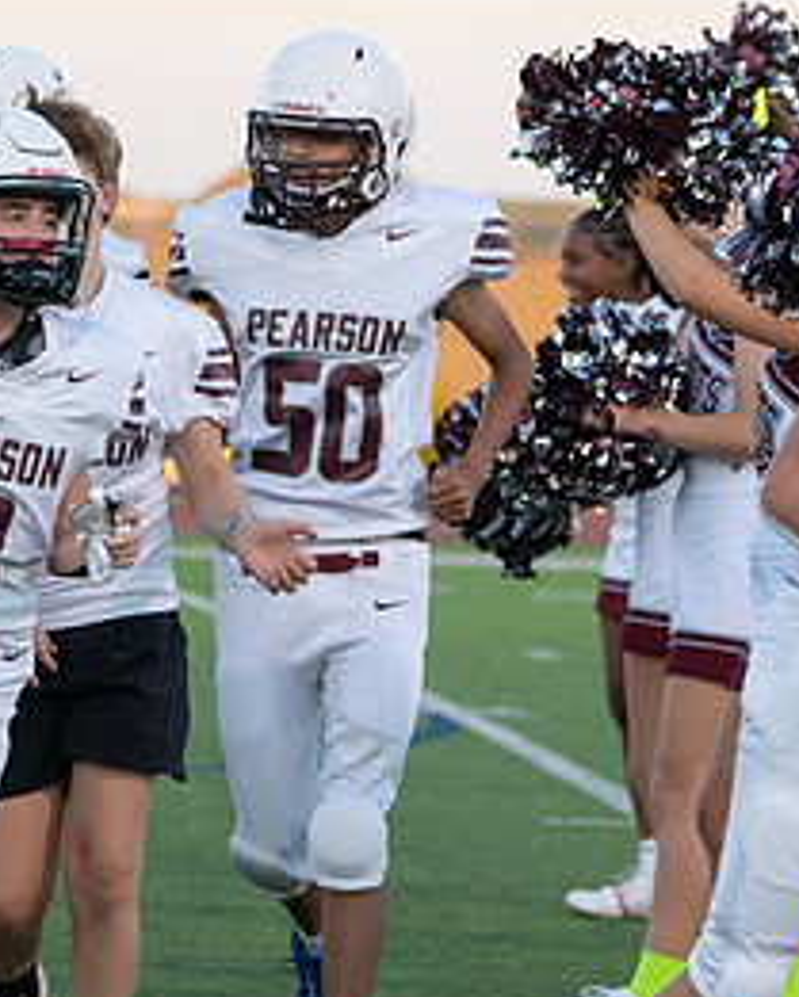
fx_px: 9601
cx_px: 111
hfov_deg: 4.8
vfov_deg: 5.9
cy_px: 449
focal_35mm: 325
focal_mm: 156
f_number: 5.6
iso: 1600
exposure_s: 1/1000
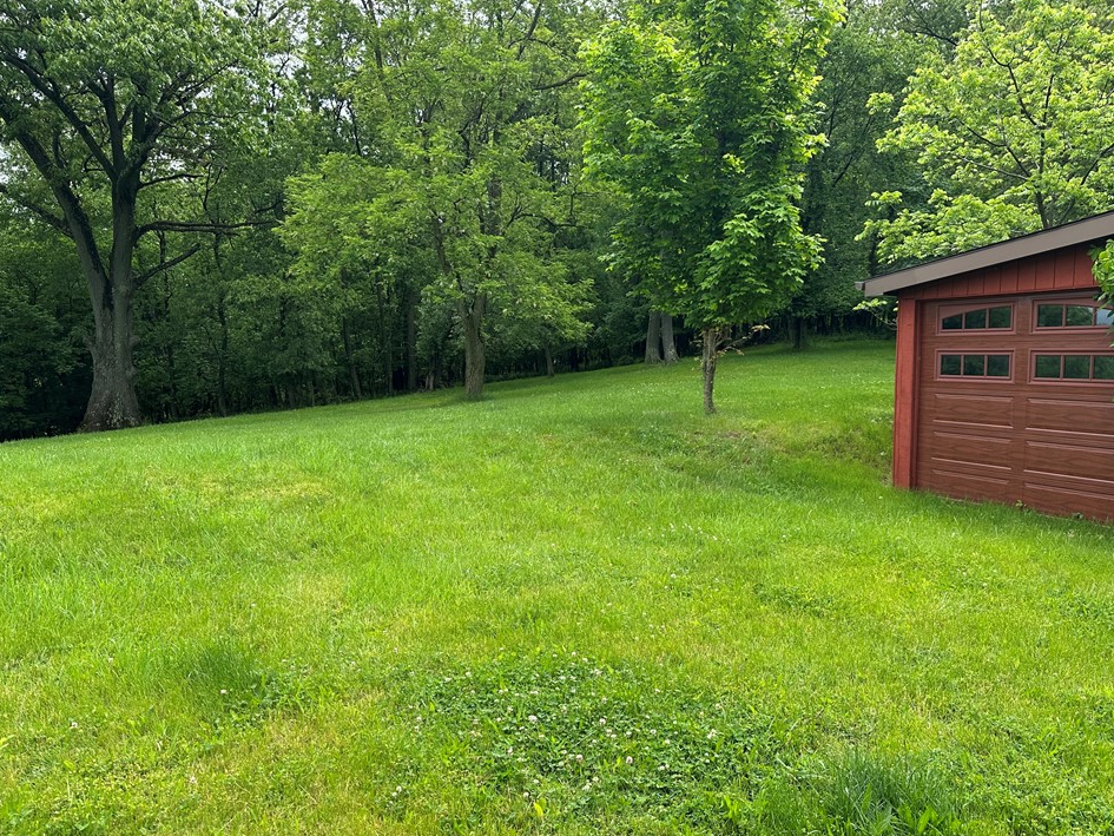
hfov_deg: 67.2
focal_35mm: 26
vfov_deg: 53.1
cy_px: 430
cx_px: 591
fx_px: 837
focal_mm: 6.86
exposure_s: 1/1144
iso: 80
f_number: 1.78
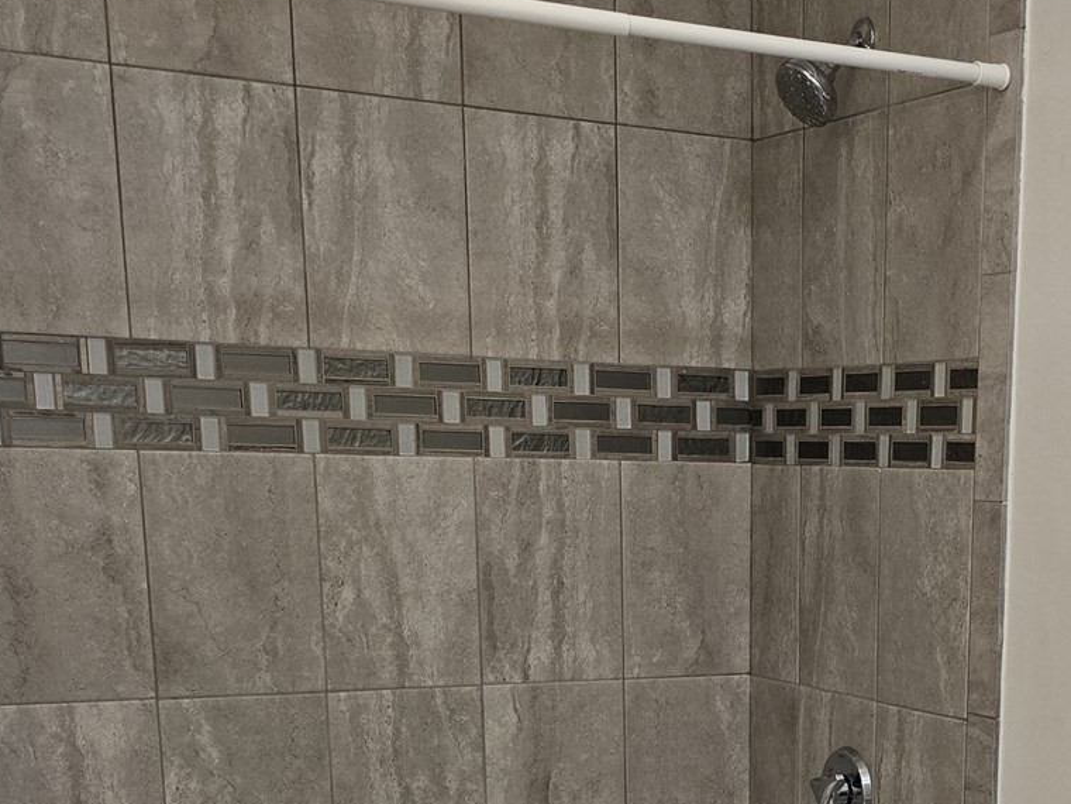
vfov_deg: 21.7
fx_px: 1918
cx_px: 847
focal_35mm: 62
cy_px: 994
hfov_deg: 30.5
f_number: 1.7
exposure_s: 1/120
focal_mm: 6.3
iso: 200
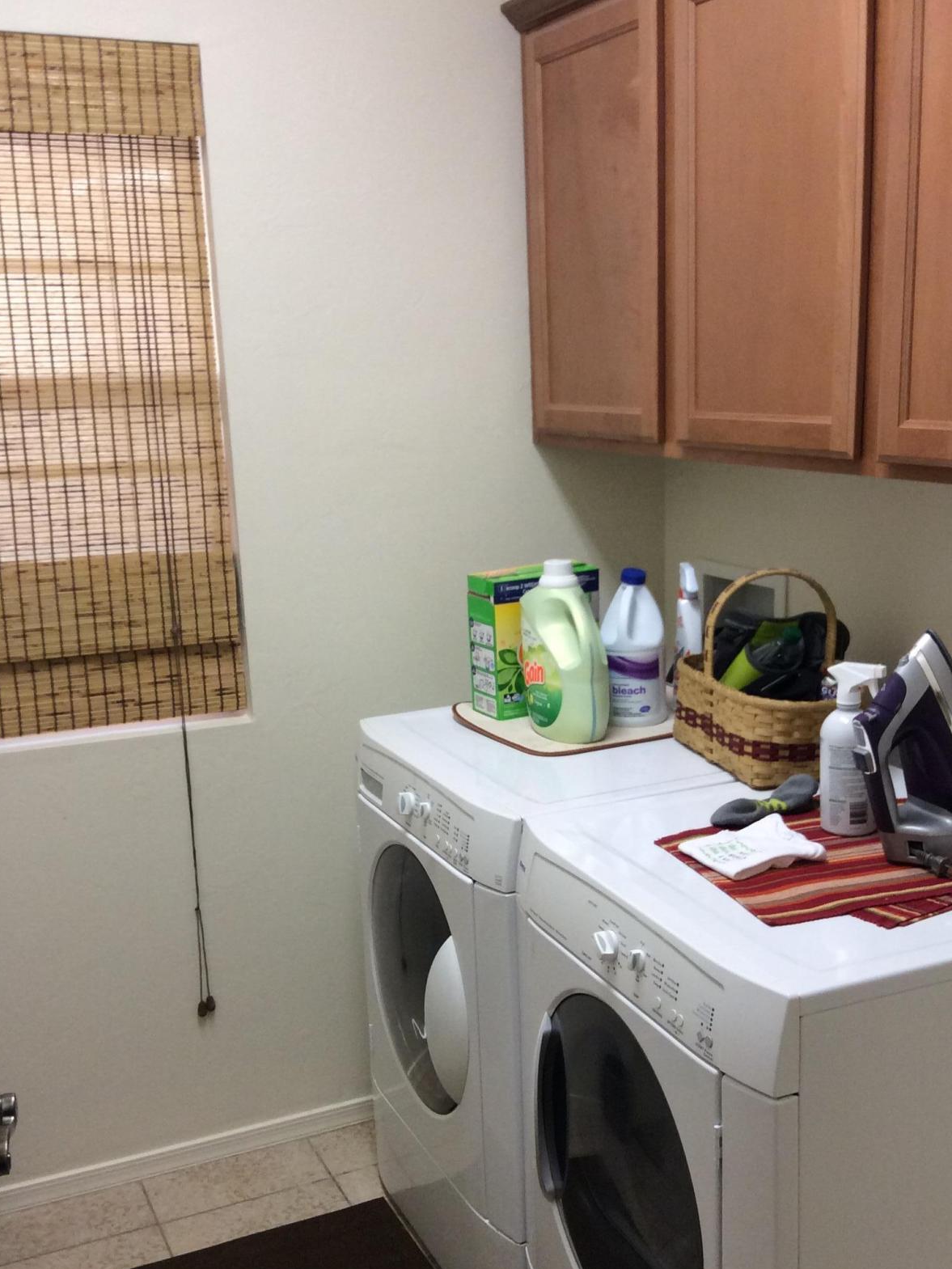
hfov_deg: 34.3
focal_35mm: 42
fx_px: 1540
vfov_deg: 44.7
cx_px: 559
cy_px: 717
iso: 64
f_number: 2.4
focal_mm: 3.3
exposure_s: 1/24
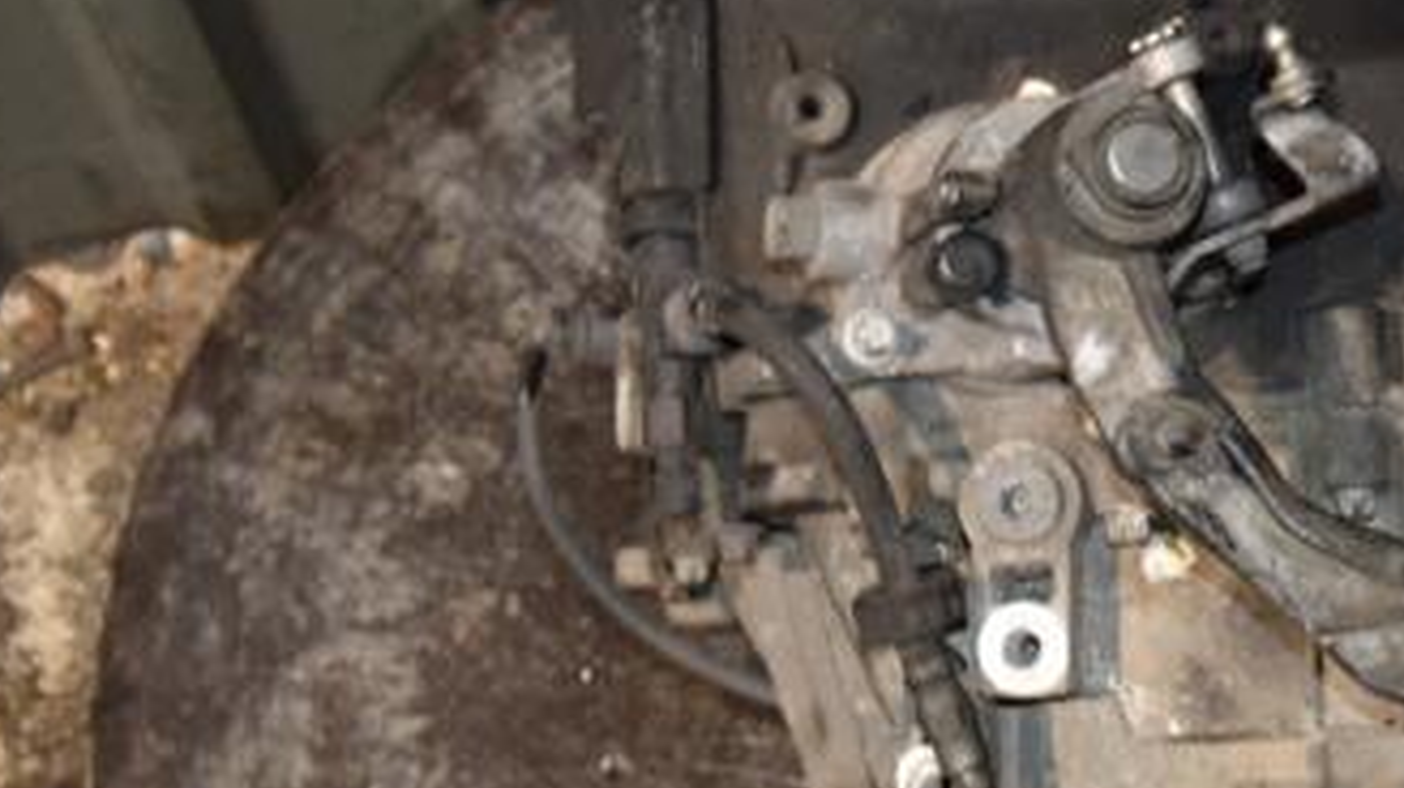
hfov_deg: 22.8
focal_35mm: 92
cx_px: 1151
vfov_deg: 13.1
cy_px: 274
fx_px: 3423
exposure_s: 1/40
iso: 800
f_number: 4.2
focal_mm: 32
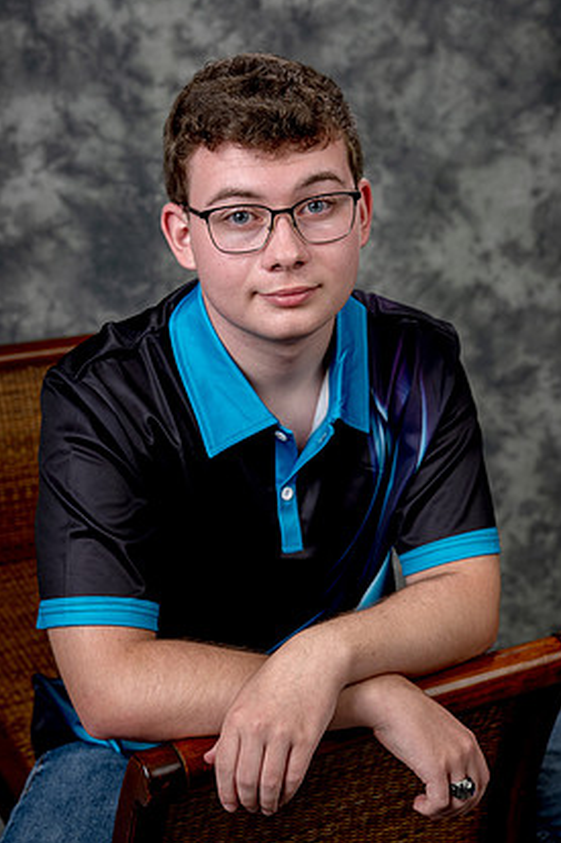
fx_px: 1404
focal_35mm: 60
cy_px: 447
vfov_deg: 33.4
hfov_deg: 22.6
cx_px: 271
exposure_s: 1/160
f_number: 5
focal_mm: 55
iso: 100
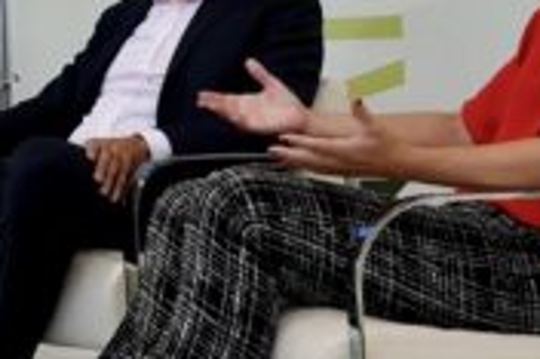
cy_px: -28
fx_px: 1723
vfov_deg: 11.7
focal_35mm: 115
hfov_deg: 16.6
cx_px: -198
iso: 3200
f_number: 7.1
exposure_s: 1/50
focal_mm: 30
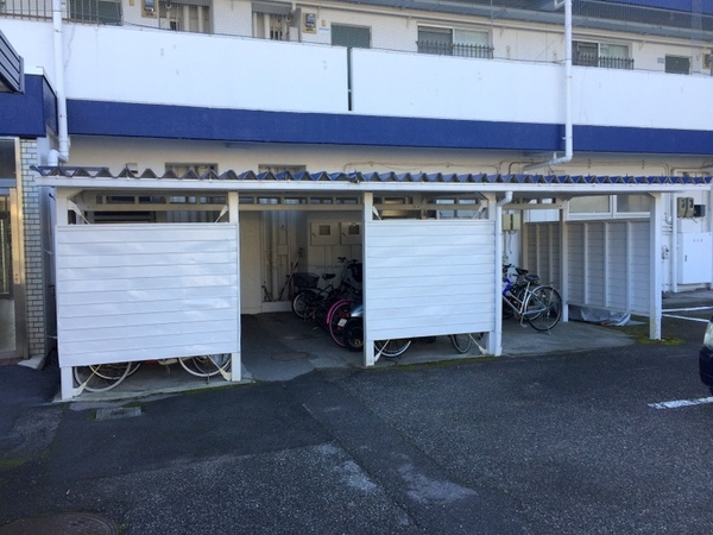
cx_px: 356
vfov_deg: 48.2
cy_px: 268
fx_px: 597
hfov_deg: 61.7
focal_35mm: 29
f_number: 2.2
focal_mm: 4.15
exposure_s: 1/278
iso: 32
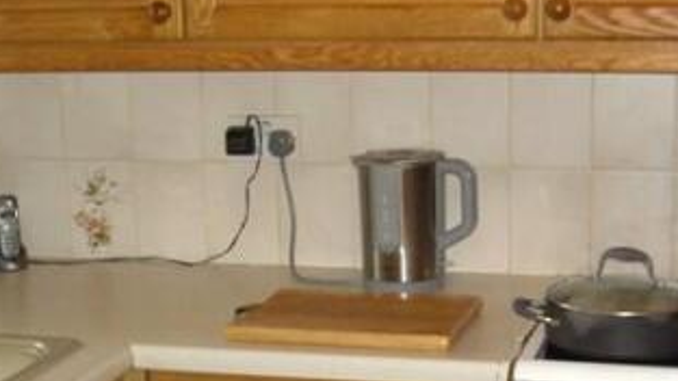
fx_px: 1420
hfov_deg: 26.9
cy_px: 369
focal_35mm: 79
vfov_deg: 15.1
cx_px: 339
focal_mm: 8
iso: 200
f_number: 2.8
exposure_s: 1/60
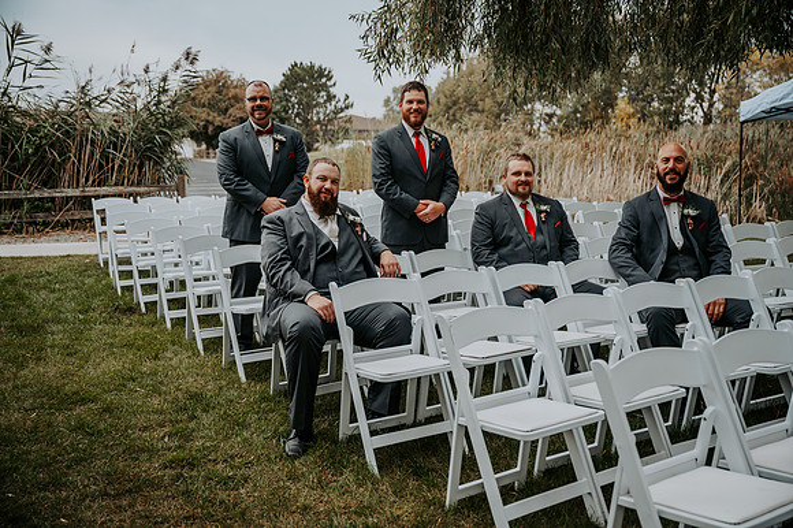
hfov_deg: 54.5
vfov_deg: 37.8
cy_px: 264
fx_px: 771
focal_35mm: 35
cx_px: 396
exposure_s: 1/1000
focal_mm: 35
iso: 320
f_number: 2.8
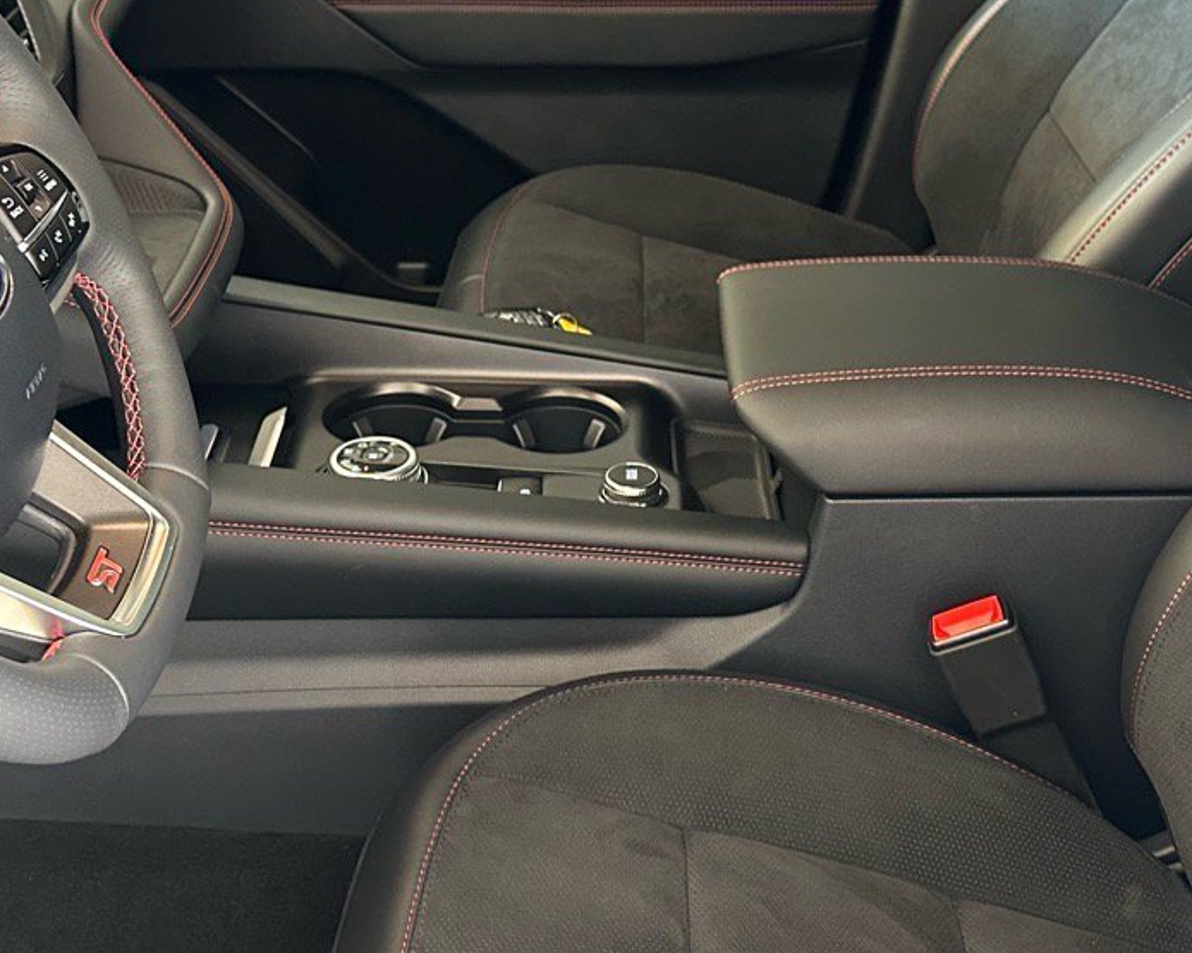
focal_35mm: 54
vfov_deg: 27.8
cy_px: 276
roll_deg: -1.1
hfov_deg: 34.7
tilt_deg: -23.2
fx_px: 1905
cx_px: 620
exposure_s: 1/60
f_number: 1.78
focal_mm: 6.86
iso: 500
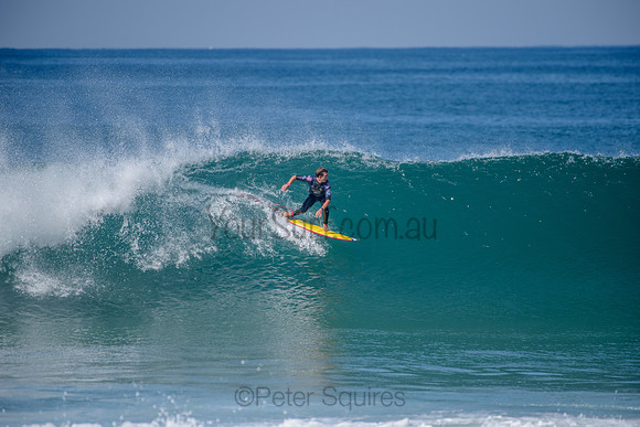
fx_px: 8891
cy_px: 214
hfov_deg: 4.1
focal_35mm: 500
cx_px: 320
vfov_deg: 2.8
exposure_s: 1/2000
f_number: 5.6
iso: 160
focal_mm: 500
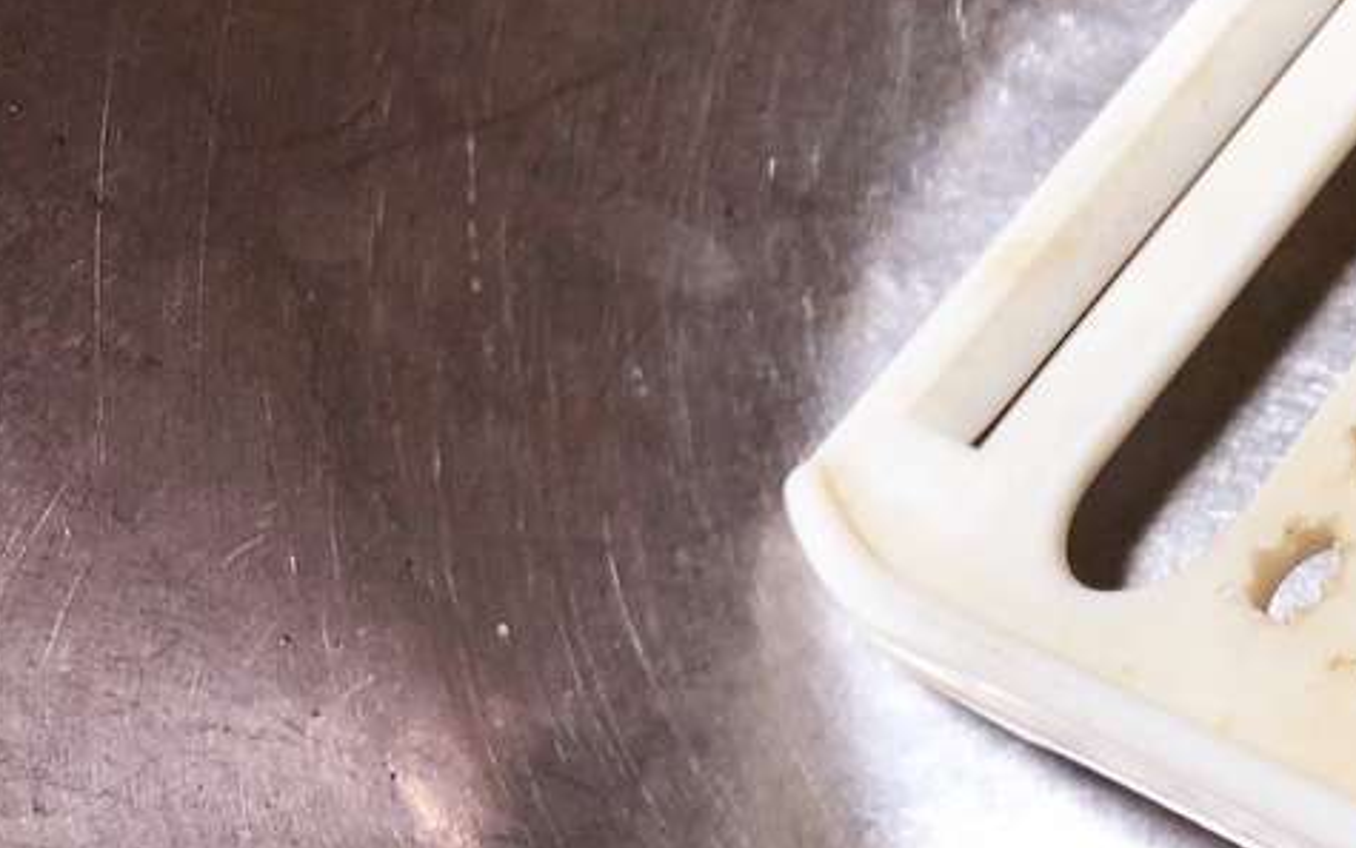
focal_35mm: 80
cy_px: 31
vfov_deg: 16.0
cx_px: 1716
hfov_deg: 23.2
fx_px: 2957
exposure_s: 1/33
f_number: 1.8
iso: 32
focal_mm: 4
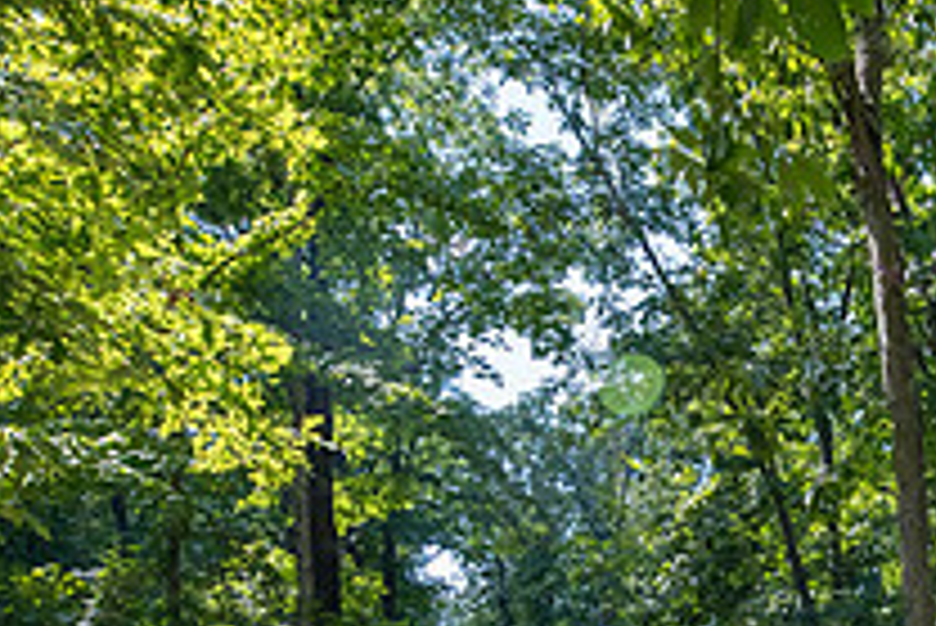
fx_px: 1041
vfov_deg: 28.7
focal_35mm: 40
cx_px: 903
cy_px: 766
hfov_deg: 42.8
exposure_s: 1/320
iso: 320
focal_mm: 14
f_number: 4.5
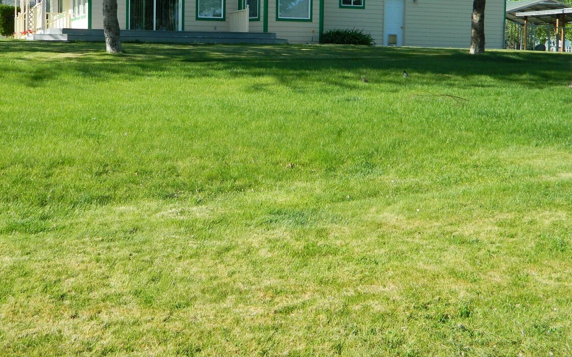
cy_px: 91
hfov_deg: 42.4
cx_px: 228
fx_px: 733
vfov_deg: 27.1
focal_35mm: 47
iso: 80
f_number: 3.2
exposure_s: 1/640
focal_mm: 5.6
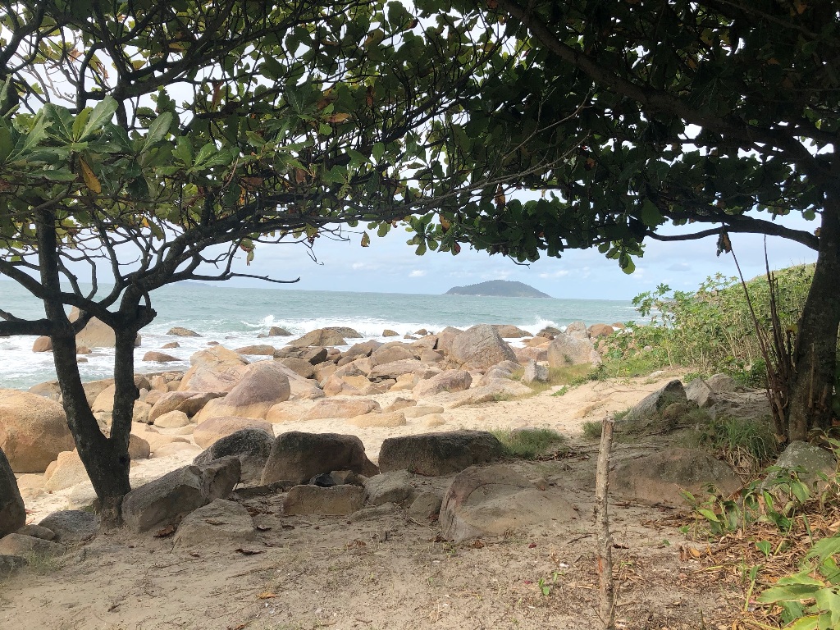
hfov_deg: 63.4
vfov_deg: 49.7
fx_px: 679
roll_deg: -0.4
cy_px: 315
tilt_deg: -1.1
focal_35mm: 28
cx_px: 420
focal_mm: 3.99
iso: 20
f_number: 1.8
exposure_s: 1/1043
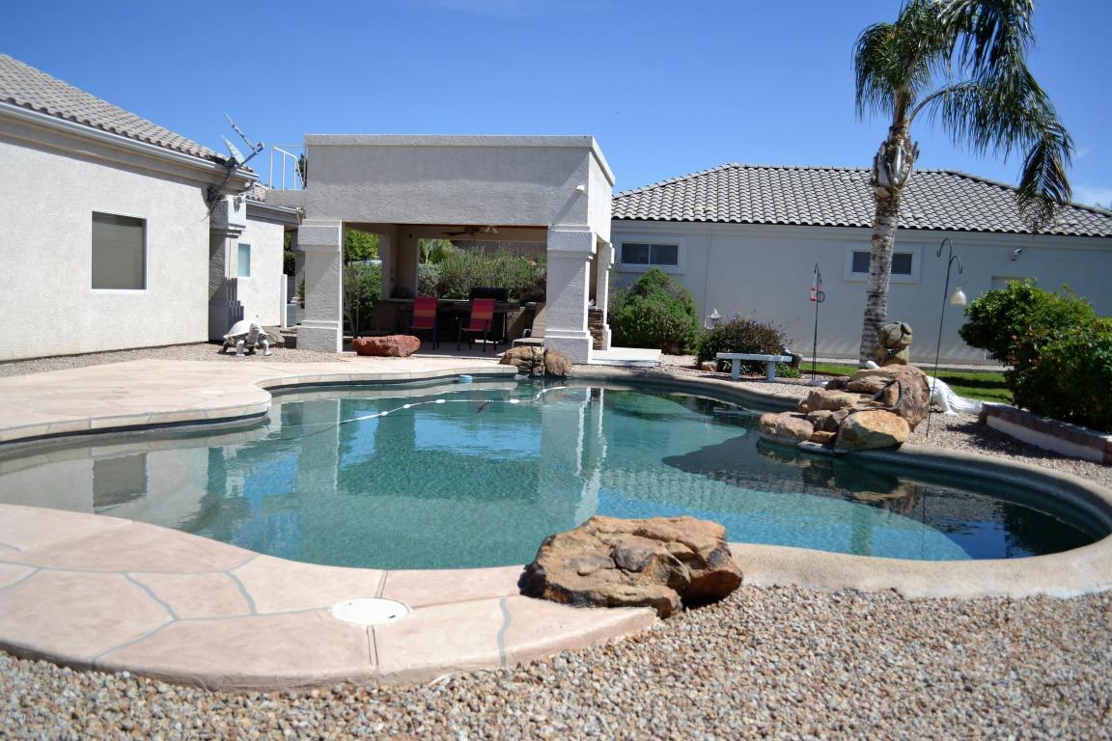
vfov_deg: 43.6
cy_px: 370
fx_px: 927
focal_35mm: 30
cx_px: 556
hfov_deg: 61.9
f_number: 3.8
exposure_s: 1/1250
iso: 100
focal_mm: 20
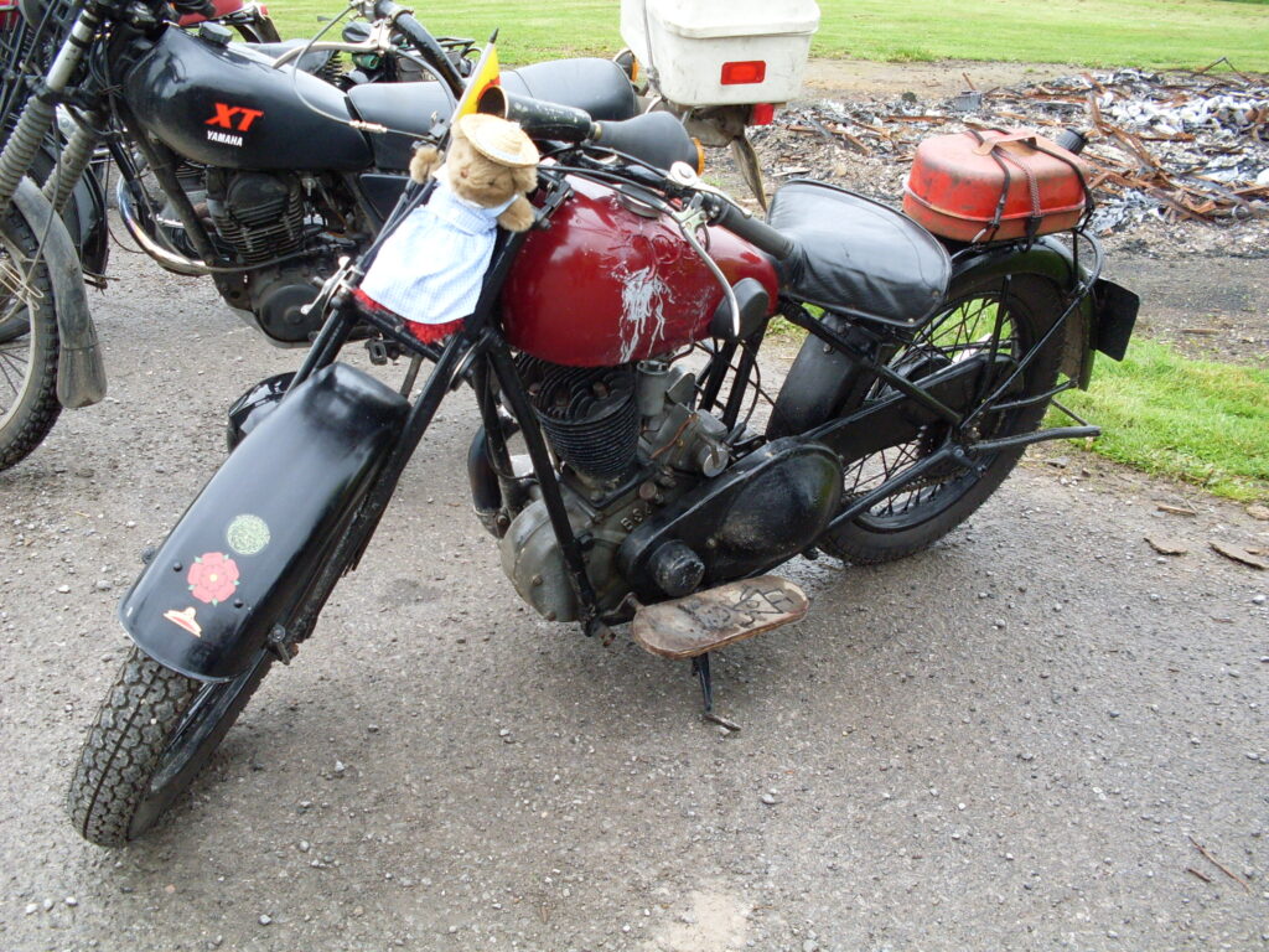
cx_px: 634
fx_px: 1393
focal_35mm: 38
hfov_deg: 49.0
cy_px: 476
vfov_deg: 37.7
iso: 100
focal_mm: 6.3
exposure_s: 1/90
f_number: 2.8
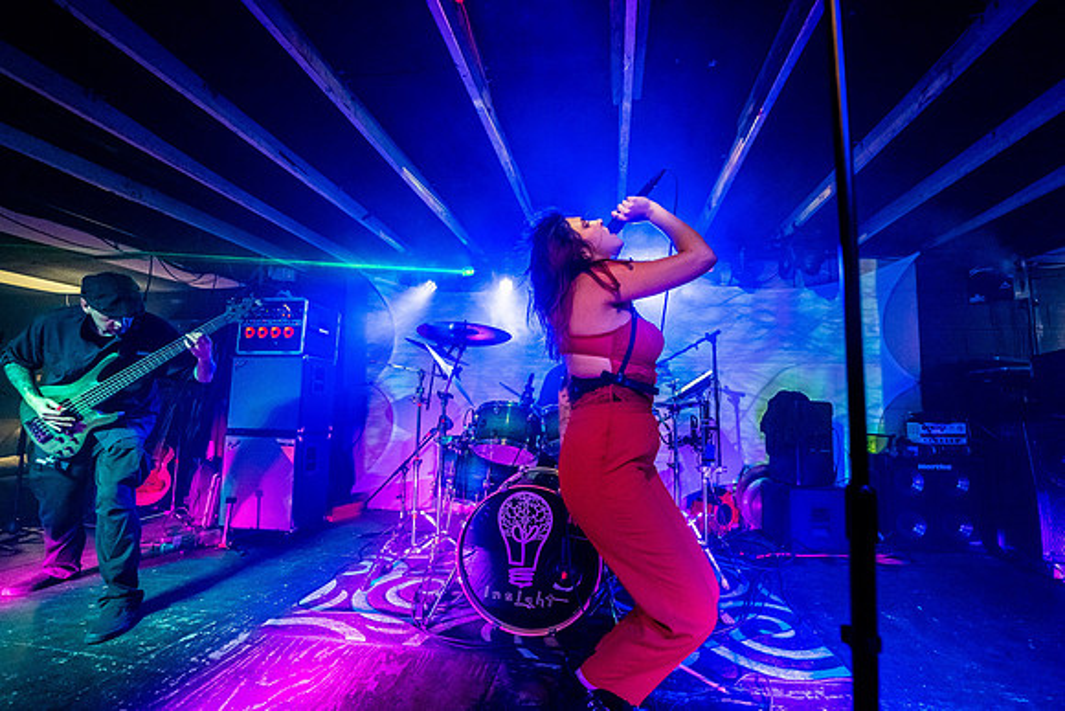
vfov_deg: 78.7
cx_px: 546
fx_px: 433
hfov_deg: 101.7
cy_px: 356
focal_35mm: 15
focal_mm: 14
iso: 3200
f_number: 2.8
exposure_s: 1/250
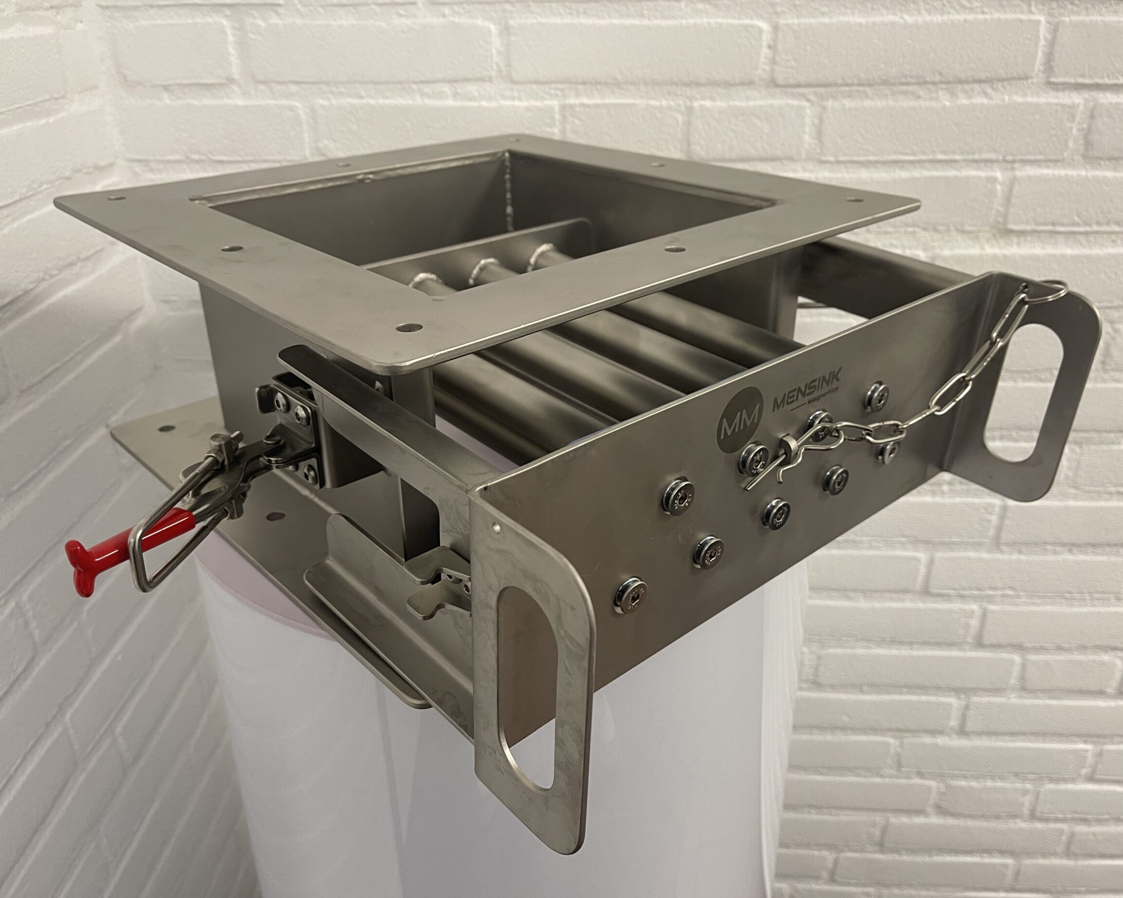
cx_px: 572
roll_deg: +0.8
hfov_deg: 64.1
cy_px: 442
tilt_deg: -27.1
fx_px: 897
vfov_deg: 53.2
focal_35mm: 27
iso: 125
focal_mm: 5.1
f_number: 1.6
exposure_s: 1/68
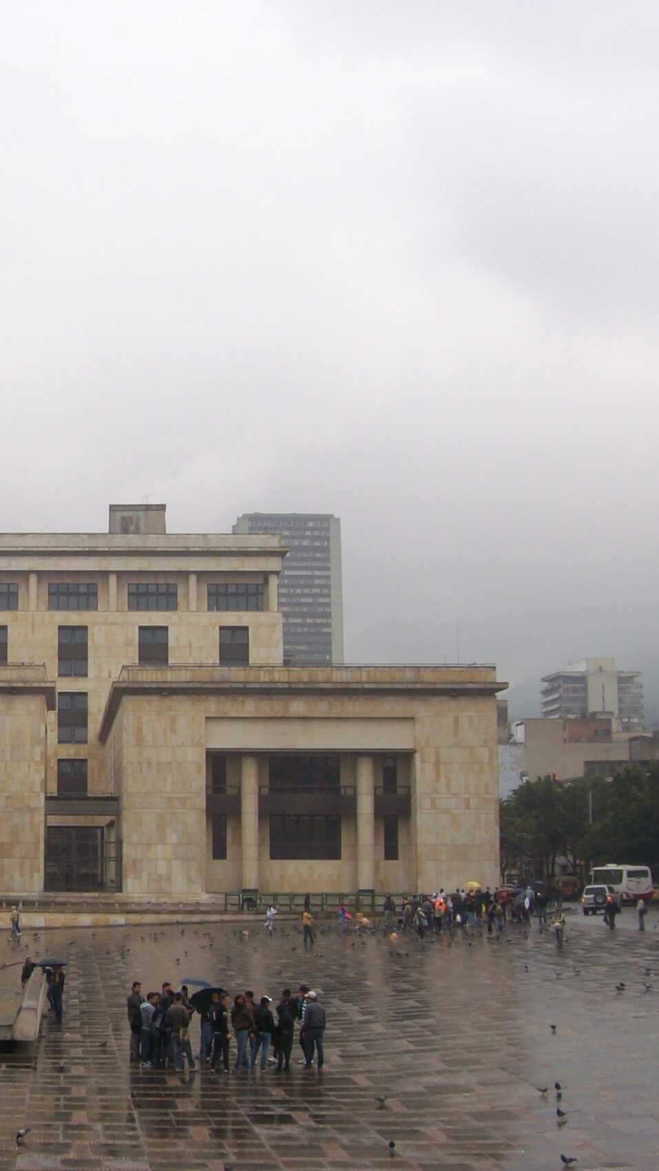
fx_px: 1833
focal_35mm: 59
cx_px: -99
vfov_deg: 35.4
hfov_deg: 19.4
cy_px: 600
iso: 80
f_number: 4.8
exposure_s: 1/344
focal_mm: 6
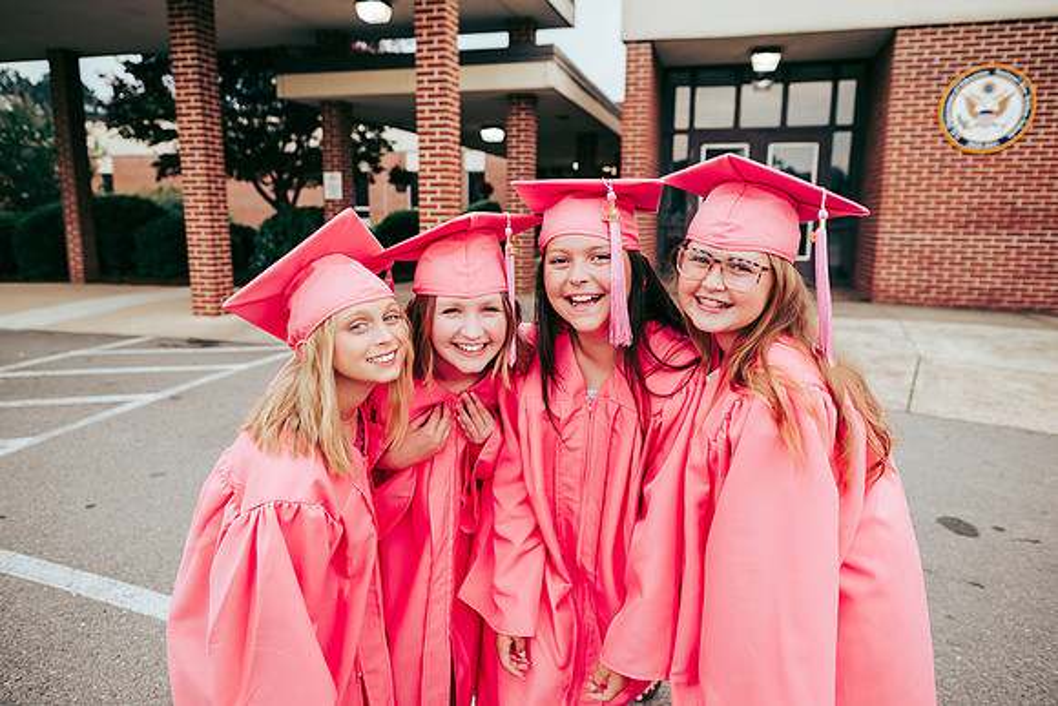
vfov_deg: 53.2
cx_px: 529
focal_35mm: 24
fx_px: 705
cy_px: 353
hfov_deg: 73.7
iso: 250
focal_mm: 24
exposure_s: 1/320
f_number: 2.8
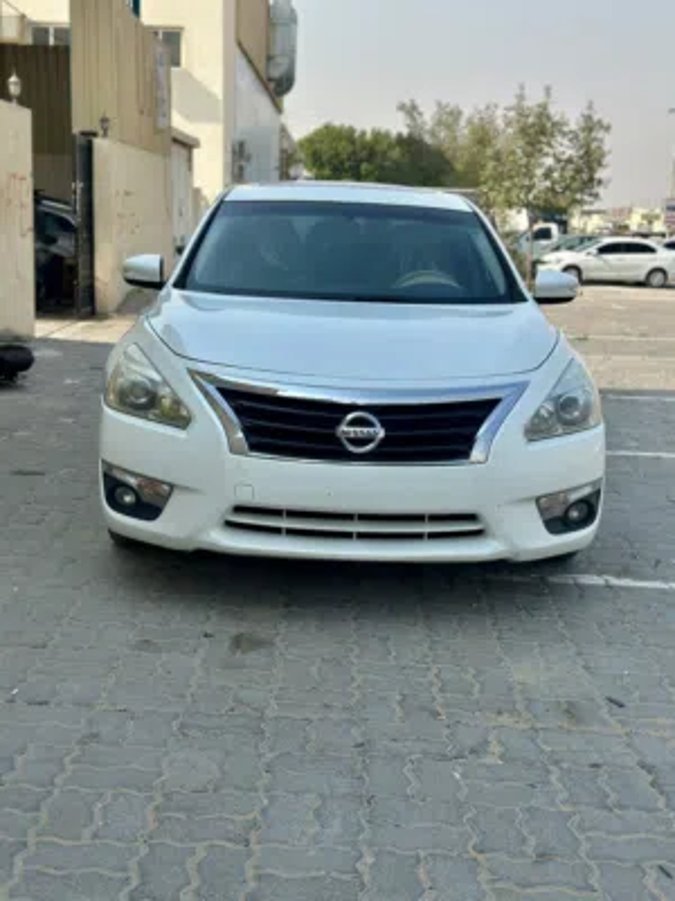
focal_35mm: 48
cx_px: 338
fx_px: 1248
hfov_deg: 30.3
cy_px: 450
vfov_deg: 39.7
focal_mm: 6.86
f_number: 1.78
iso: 80
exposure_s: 1/3876
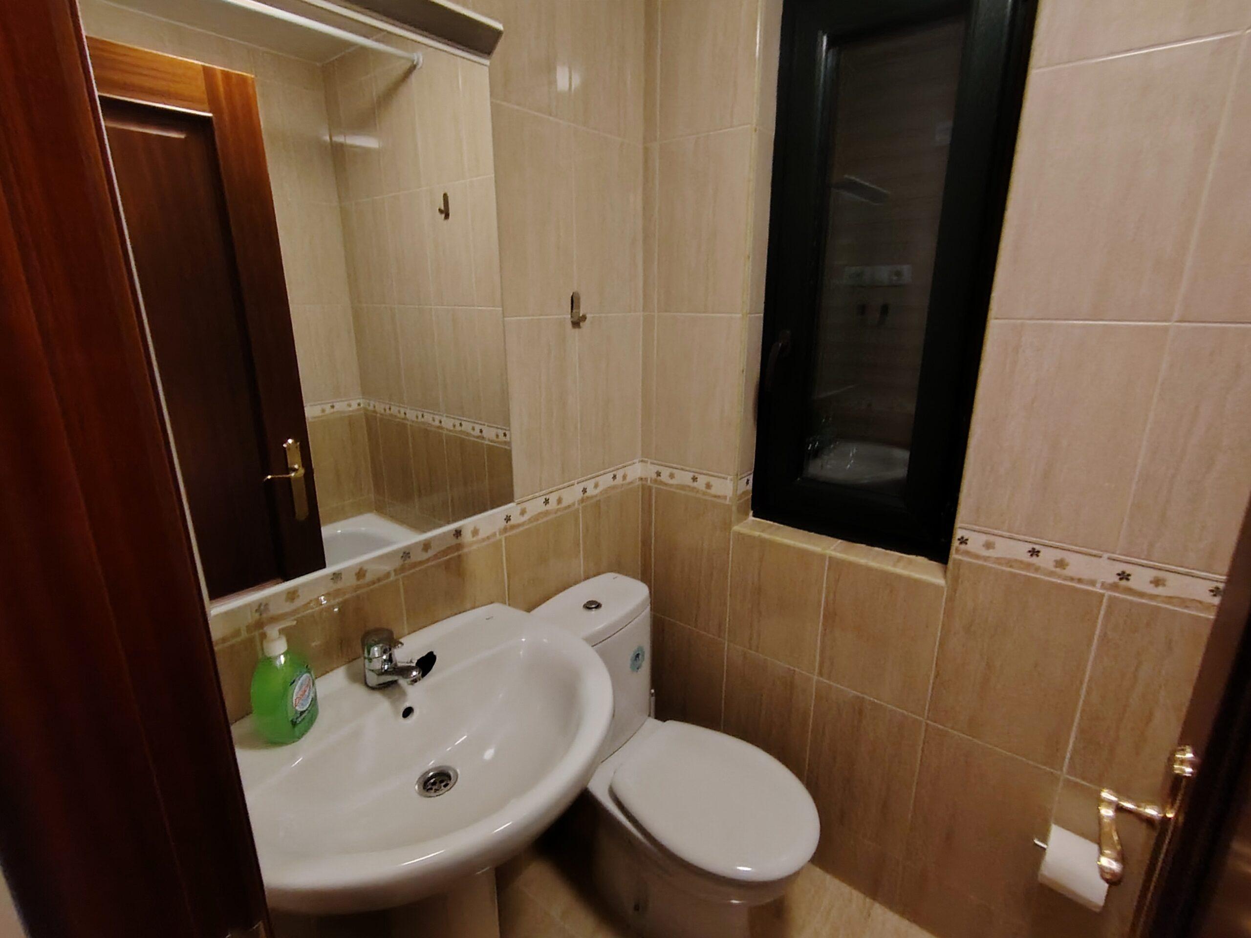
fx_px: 614
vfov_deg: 74.7
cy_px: 469
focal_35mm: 17
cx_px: 626
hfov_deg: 91.0
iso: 764
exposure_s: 1/25
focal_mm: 1.43
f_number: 2.2
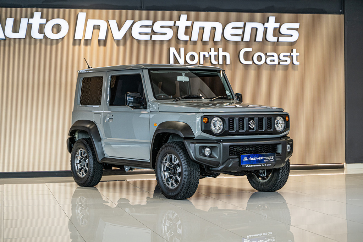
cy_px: 121
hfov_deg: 27.0
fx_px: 756
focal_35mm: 75
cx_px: 182
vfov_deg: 18.2
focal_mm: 75
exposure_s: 1/125
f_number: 4
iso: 400
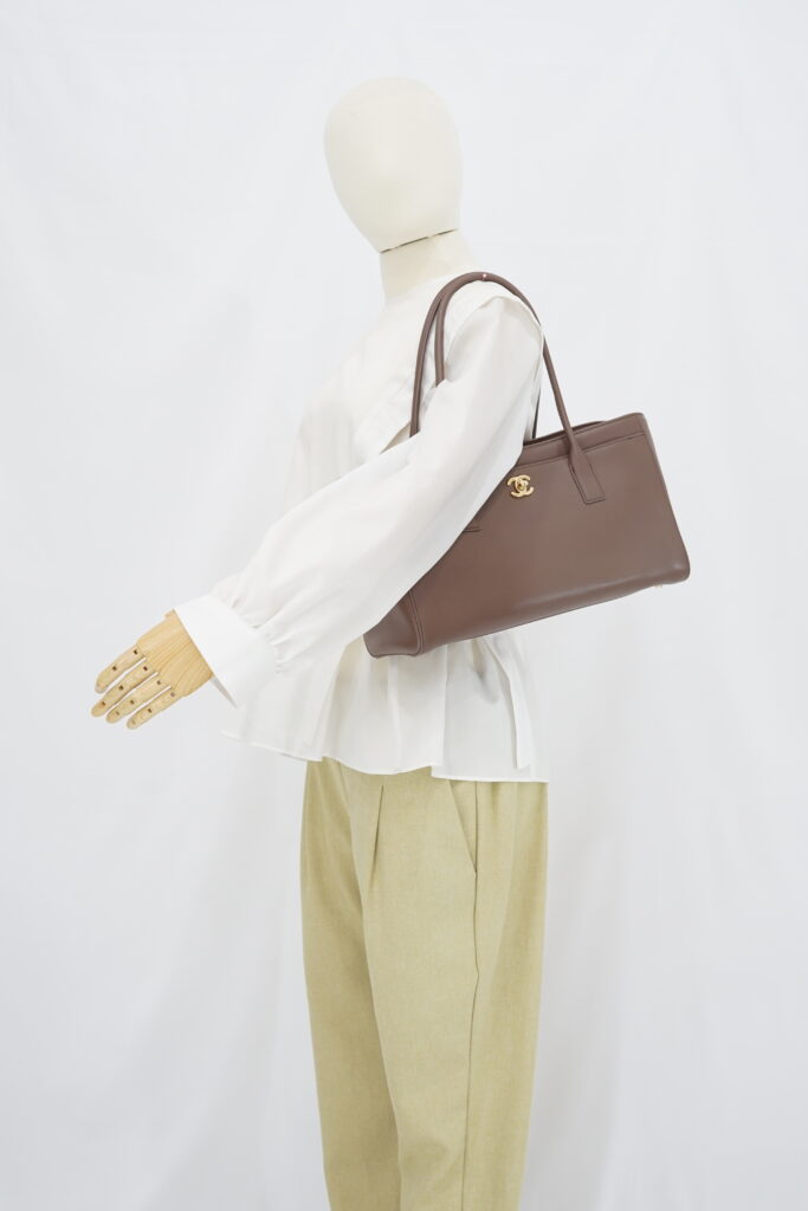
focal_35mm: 50
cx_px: 404
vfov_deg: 39.6
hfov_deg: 27.0
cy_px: 606
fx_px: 1683
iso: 640
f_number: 6.3
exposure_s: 1/8
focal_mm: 50
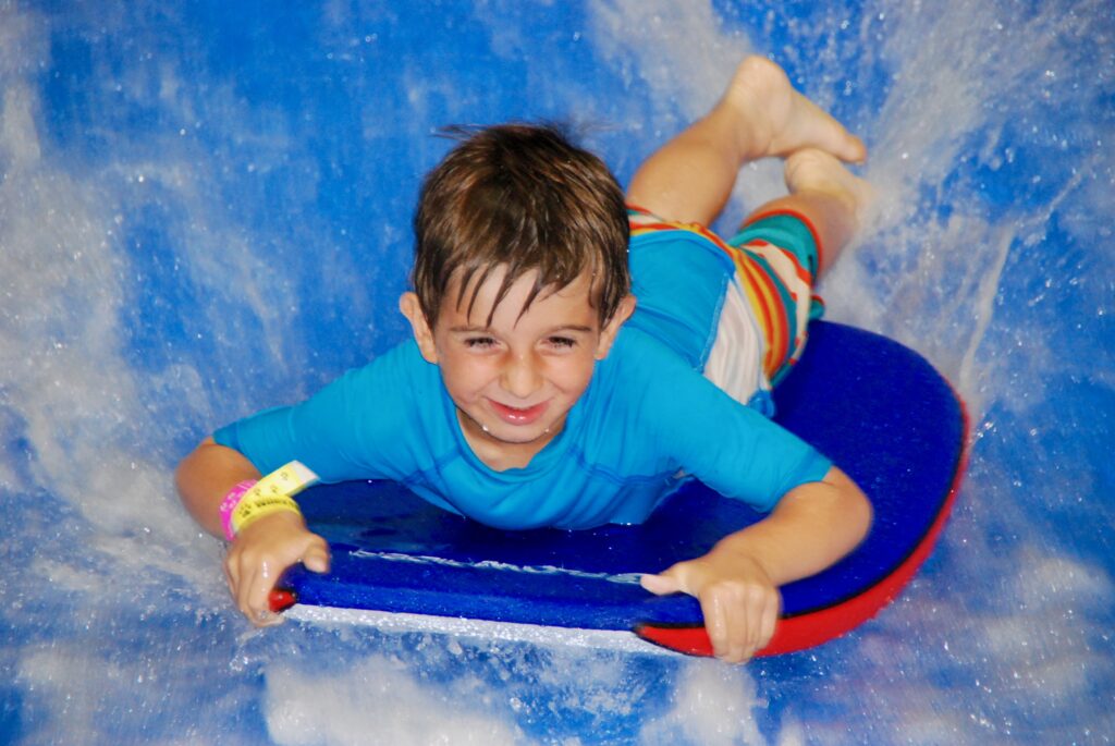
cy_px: 373
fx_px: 9301
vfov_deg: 4.6
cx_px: 558
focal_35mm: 300
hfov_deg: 6.9
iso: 1400
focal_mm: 200
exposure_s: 1/60
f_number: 6.3
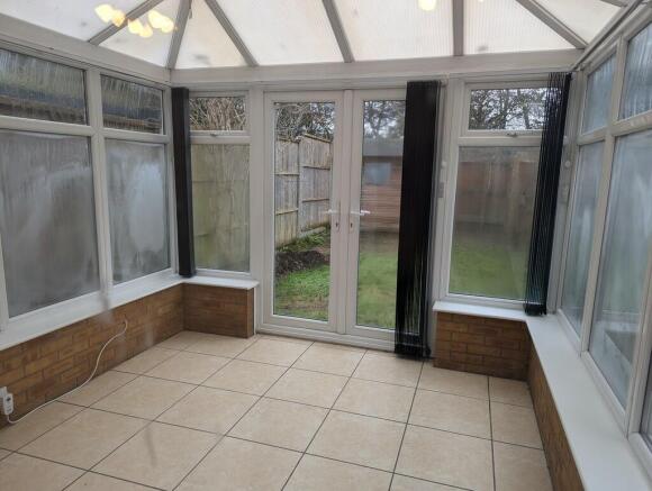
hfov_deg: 71.5
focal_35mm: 24
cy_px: 246
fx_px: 453
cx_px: 326
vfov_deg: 57.0
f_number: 1.85
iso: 41
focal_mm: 6.81
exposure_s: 1/92.9
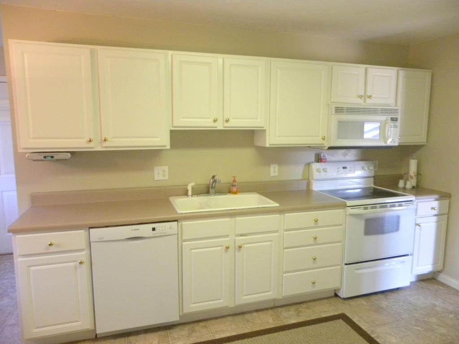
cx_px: 230
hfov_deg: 67.3
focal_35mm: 26
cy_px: 172
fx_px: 345
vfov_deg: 53.1
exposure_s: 1/33
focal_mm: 4.6
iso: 400
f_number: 2.8
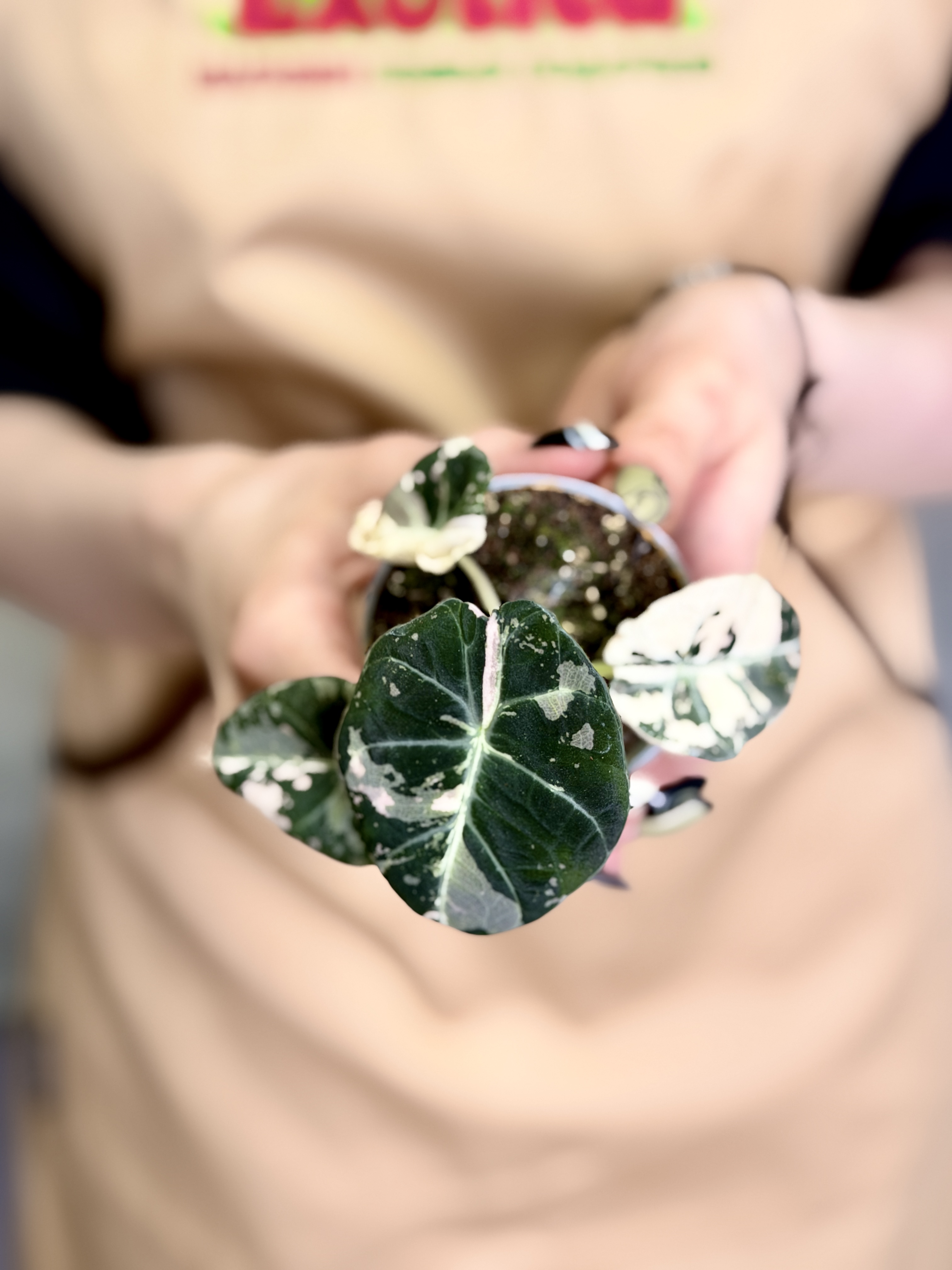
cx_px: 476
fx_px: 1760
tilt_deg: -26.0
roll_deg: +2.4
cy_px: 635
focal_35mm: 48
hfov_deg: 30.3
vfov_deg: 39.7
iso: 64
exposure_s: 1/121
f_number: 1.78
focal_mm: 6.76
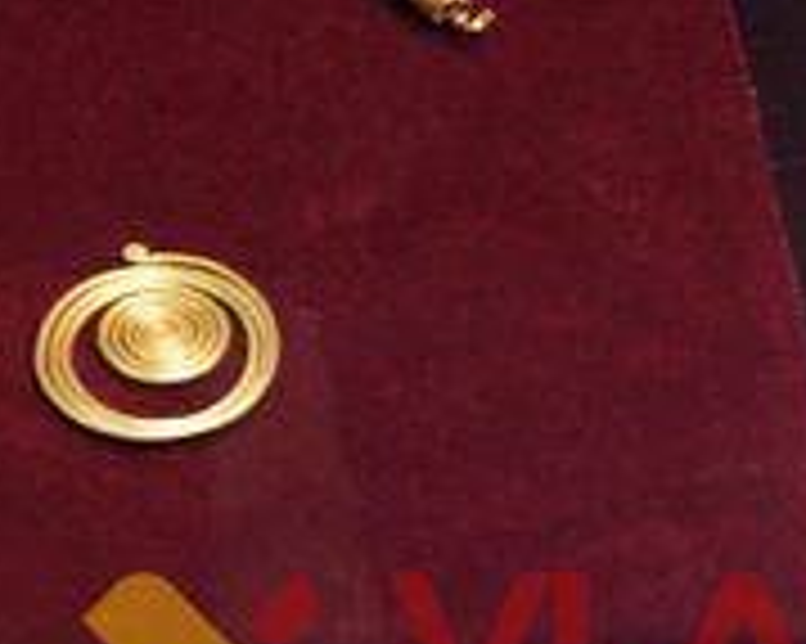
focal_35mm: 143
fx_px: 3409
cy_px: 36
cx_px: -189
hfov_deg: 13.1
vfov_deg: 10.7
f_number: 4.5
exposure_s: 1/30
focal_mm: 26
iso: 3200
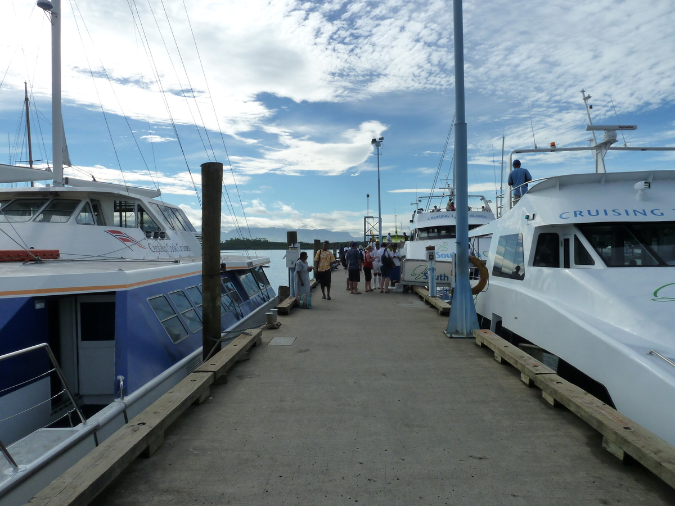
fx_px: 487
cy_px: 253
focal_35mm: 25
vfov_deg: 54.9
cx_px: 338
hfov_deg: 69.4
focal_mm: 4.1
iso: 125
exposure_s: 1/500
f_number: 5.6
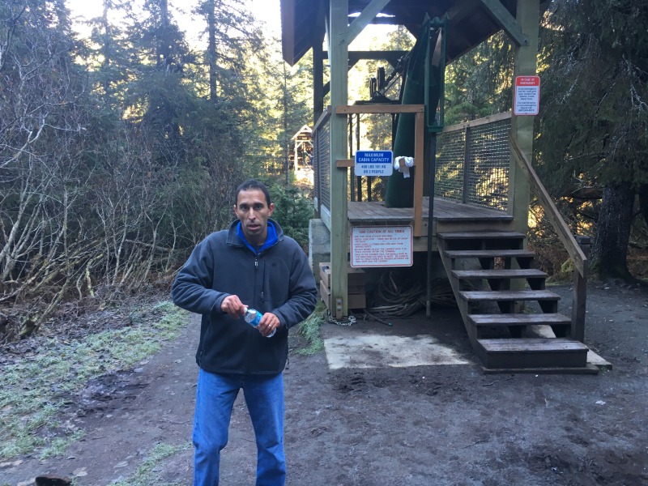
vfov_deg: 48.2
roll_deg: +1.8
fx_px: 543
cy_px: 243
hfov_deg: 61.7
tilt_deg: -7.9
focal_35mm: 29
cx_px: 324
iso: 64
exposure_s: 1/30
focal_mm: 4.15
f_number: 2.2
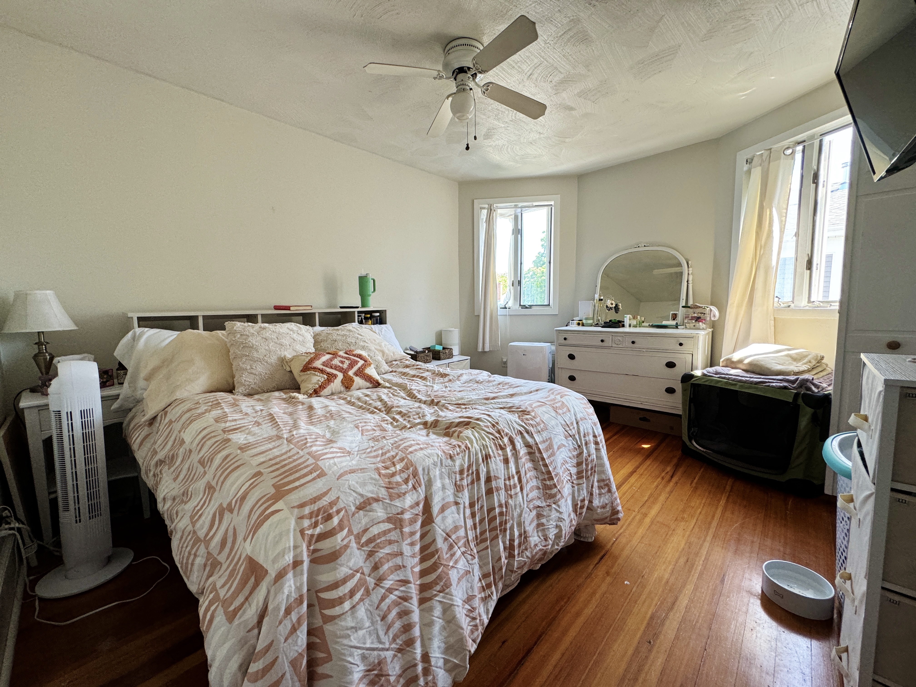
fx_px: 370
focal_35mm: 14
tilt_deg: -6.1
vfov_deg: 85.7
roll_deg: +0.4
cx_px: 458
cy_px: 344
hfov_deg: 102.1
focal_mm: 2.22
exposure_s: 1/99
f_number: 2.2
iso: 200
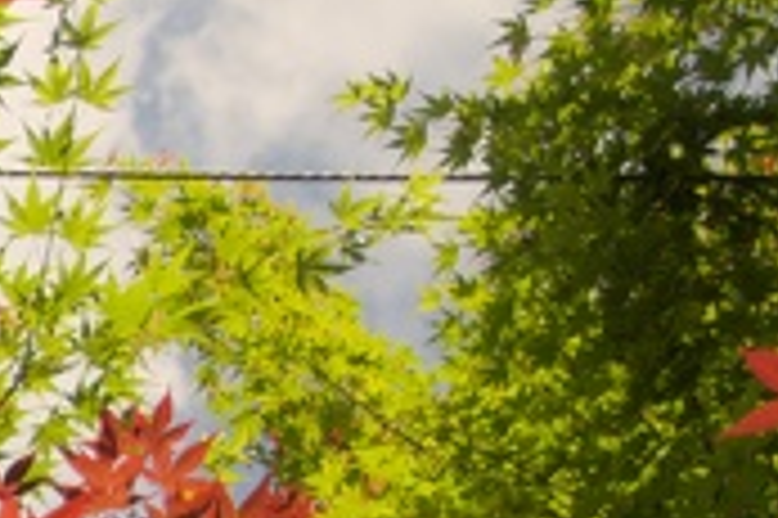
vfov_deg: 9.4
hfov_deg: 12.9
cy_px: 1004
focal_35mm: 137
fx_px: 2958
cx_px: -809
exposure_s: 1/400
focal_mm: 20
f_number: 3.8
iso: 100
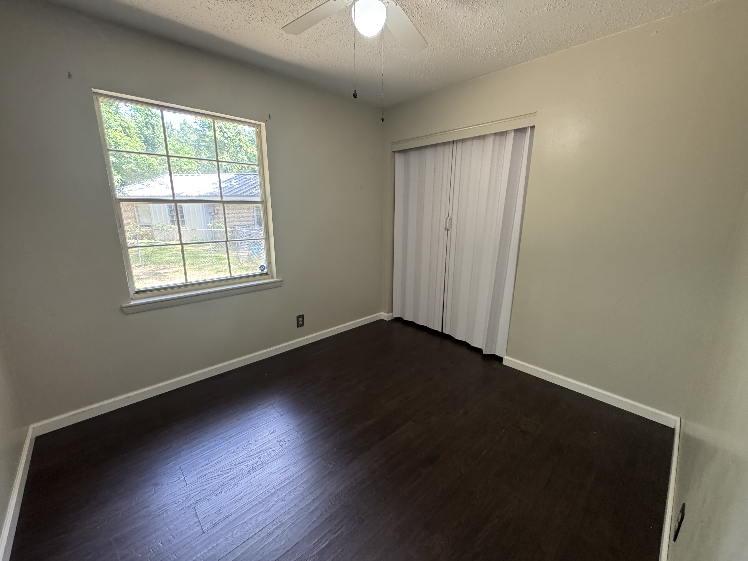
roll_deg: -1.3
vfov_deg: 85.7
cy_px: 280
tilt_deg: -14.2
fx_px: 303
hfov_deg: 102.1
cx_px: 374
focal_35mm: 14
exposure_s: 1/99
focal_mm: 2.22
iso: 320
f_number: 2.2
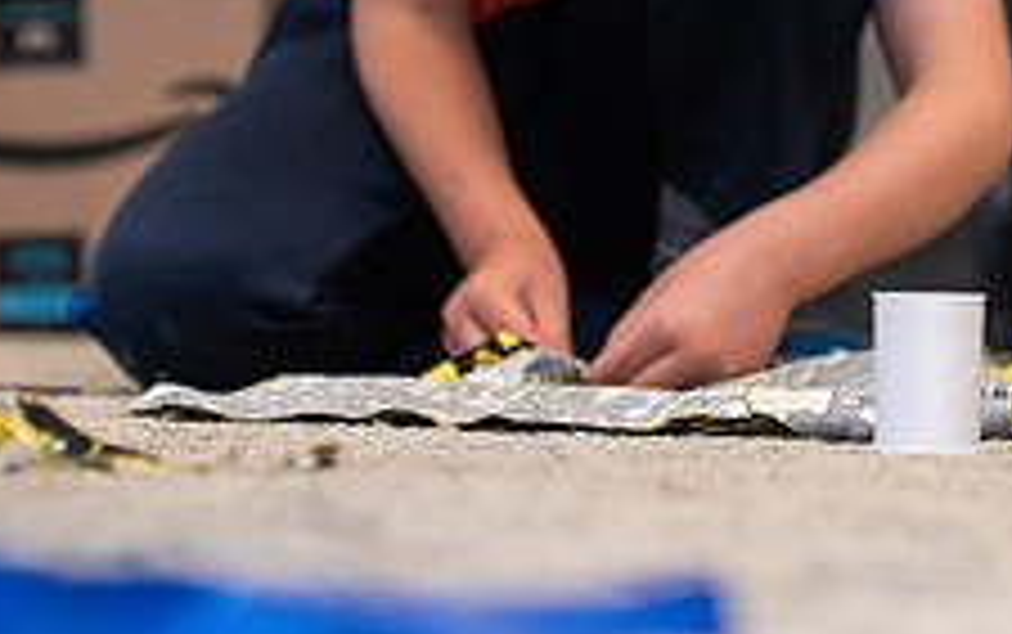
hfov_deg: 11.3
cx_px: 801
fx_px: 5079
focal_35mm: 184
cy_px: 173
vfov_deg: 7.1
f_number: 4
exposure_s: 1/250
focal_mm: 70
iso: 640
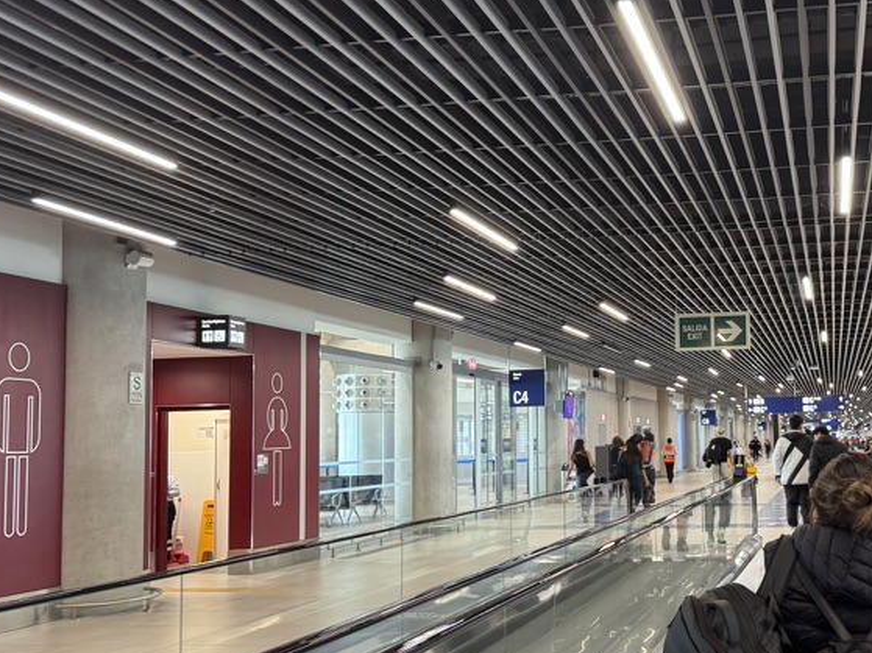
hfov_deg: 41.7
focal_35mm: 44
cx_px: 654
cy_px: 365
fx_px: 1108
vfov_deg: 32.8
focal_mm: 6.76
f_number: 1.78
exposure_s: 1/60
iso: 250
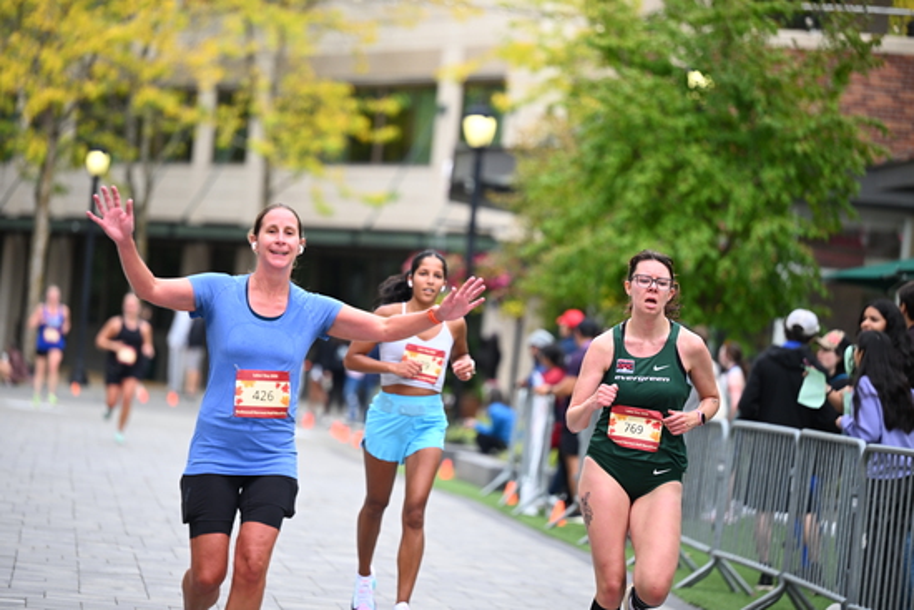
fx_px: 3936
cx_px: 457
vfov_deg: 8.9
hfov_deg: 13.2
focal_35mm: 155
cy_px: 305
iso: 640
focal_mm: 155
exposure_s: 1/1600
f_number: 2.8
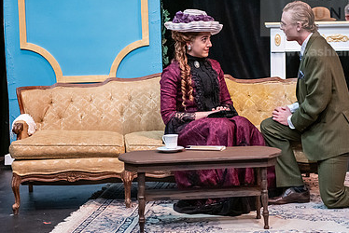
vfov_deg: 14.7
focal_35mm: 93
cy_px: 71
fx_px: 902
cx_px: 232
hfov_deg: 21.8
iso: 3200
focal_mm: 60
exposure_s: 1/200
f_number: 3.2
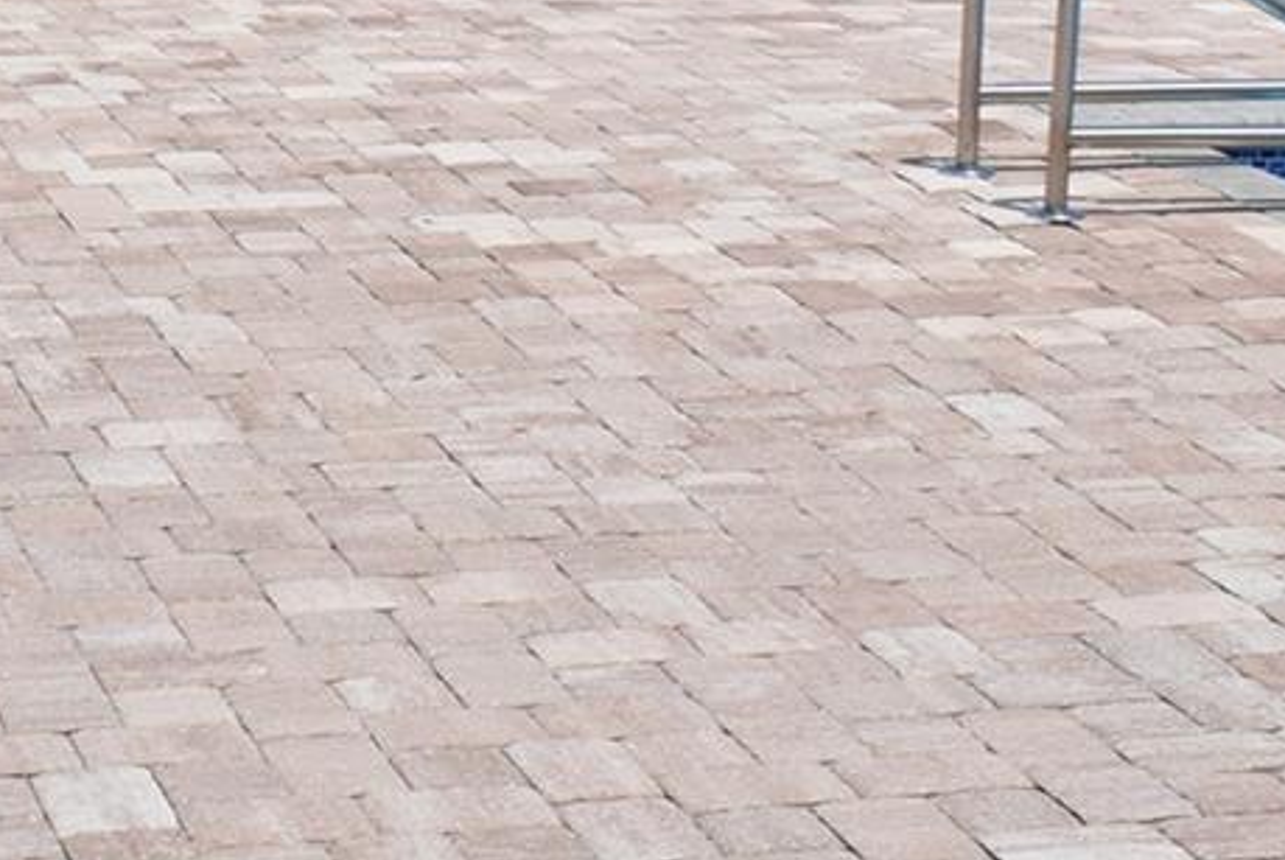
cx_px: 101
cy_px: -284
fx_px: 4109
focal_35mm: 115
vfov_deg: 11.6
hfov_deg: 17.5
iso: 100
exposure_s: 1/200
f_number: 11
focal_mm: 22
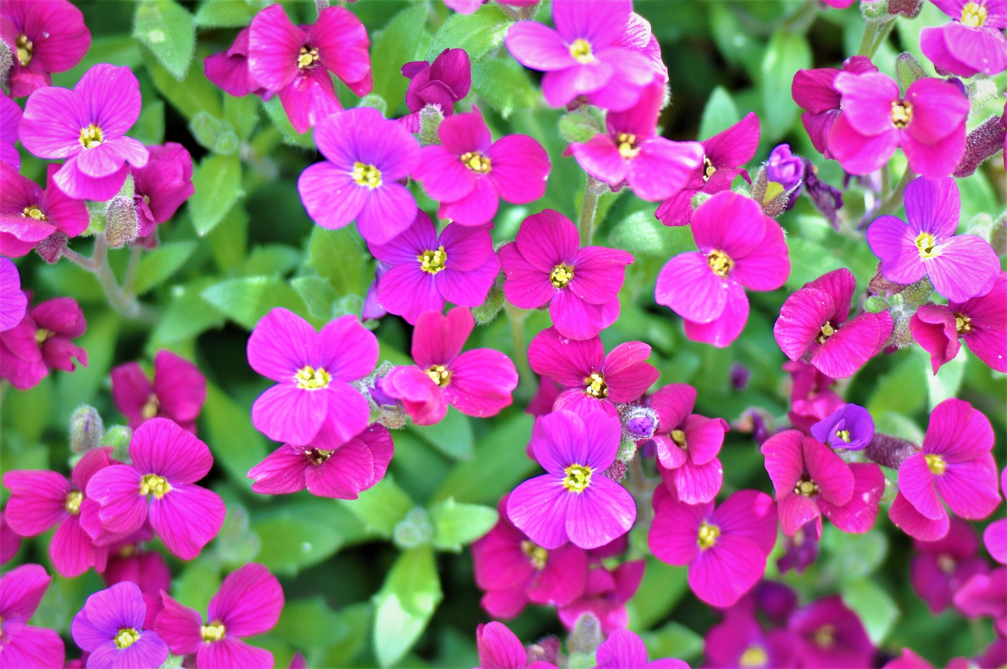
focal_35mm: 315
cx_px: 504
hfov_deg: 6.5
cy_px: 334
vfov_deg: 4.4
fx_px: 8800
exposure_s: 1/125
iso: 400
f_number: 7.1
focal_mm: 210
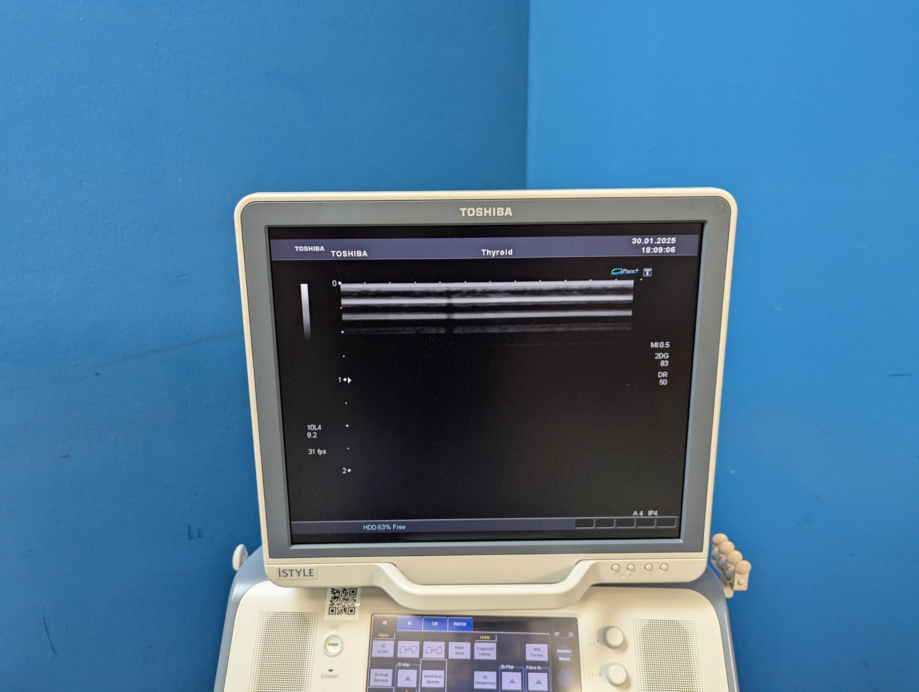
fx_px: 638
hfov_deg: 71.5
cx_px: 460
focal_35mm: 24
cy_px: 346
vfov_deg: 56.9
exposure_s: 1/100
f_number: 1.85
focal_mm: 6.81
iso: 347
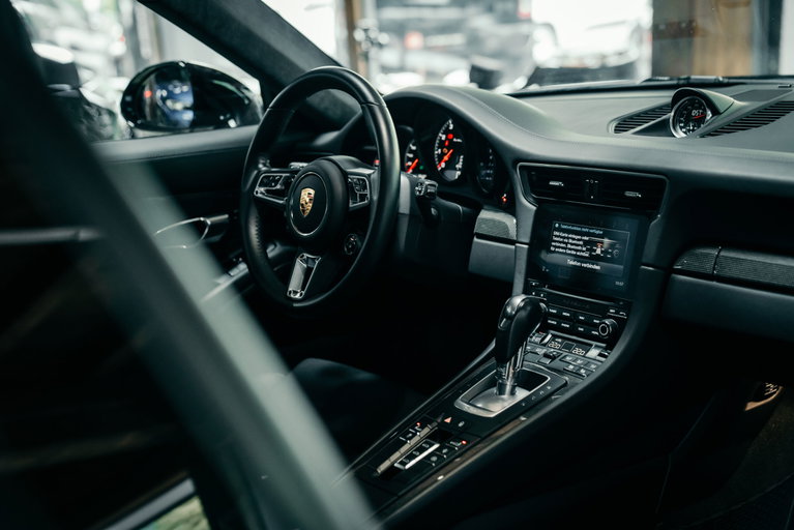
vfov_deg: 27.0
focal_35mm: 50
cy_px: 265
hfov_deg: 39.6
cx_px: 397
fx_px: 1103
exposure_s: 1/100
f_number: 2.8
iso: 1000
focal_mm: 50
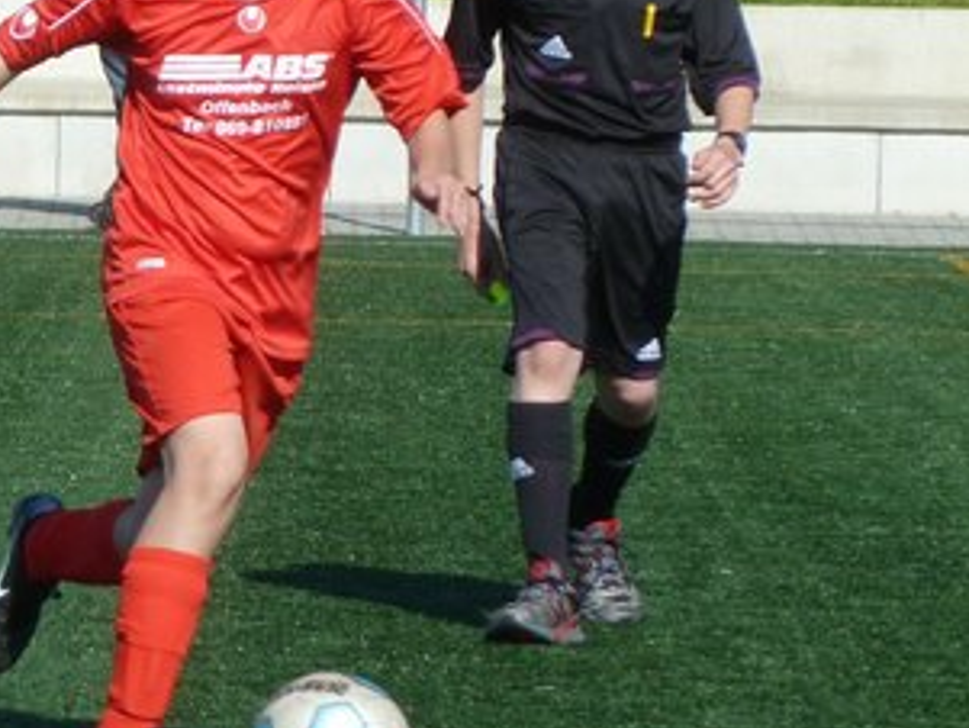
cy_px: 282
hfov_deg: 2.8
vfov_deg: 2.1
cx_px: -151
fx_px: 19519
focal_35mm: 697
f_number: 4.9
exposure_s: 1/800
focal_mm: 49.2
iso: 160
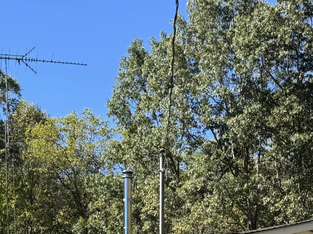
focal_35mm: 81
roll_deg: +0.3
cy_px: 380
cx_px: 173
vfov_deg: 16.2
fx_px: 732
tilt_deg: -2.5
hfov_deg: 24.1
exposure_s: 1/1637
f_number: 1.78
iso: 80
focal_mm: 6.76
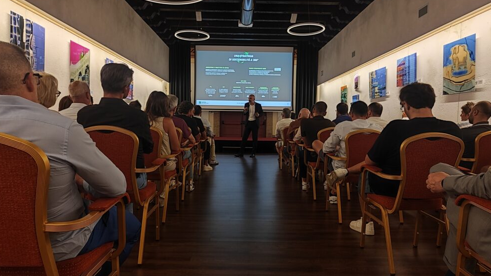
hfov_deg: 71.9
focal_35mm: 26
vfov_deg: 44.4
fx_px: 338
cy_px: 136
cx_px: 248
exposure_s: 1/13
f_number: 1.88
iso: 319
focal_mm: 5.59
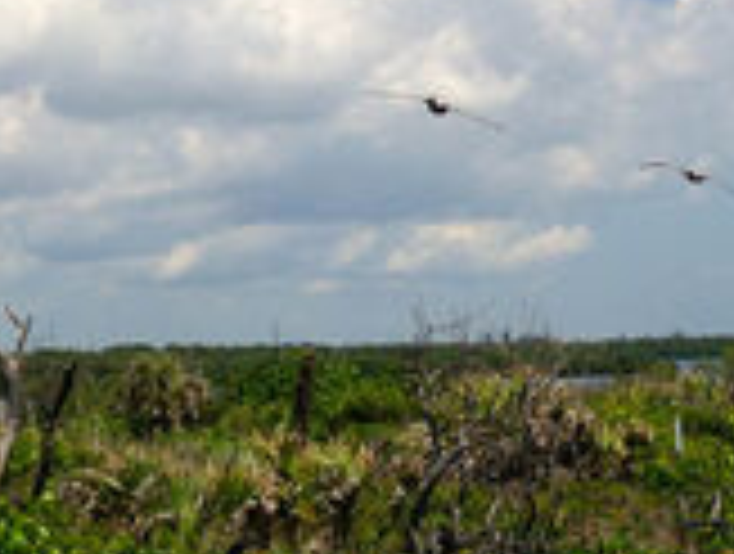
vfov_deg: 14.2
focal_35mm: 101
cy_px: -119
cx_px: 540
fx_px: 2146
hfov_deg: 19.3
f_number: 2.4
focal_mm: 4.13
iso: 50
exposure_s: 1/3390
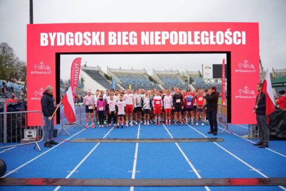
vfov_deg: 43.6
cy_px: 96
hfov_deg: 61.9
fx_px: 238
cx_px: 143
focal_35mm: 30
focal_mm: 30
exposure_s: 1/200
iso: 160
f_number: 2.8
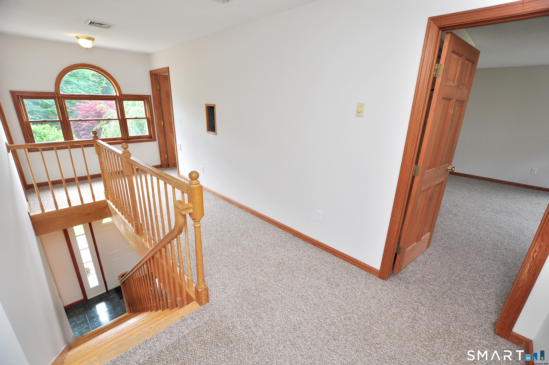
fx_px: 228
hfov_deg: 100.5
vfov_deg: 77.2
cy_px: 182
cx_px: 274
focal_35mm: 15
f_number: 4.5
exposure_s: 1/125
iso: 400
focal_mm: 10
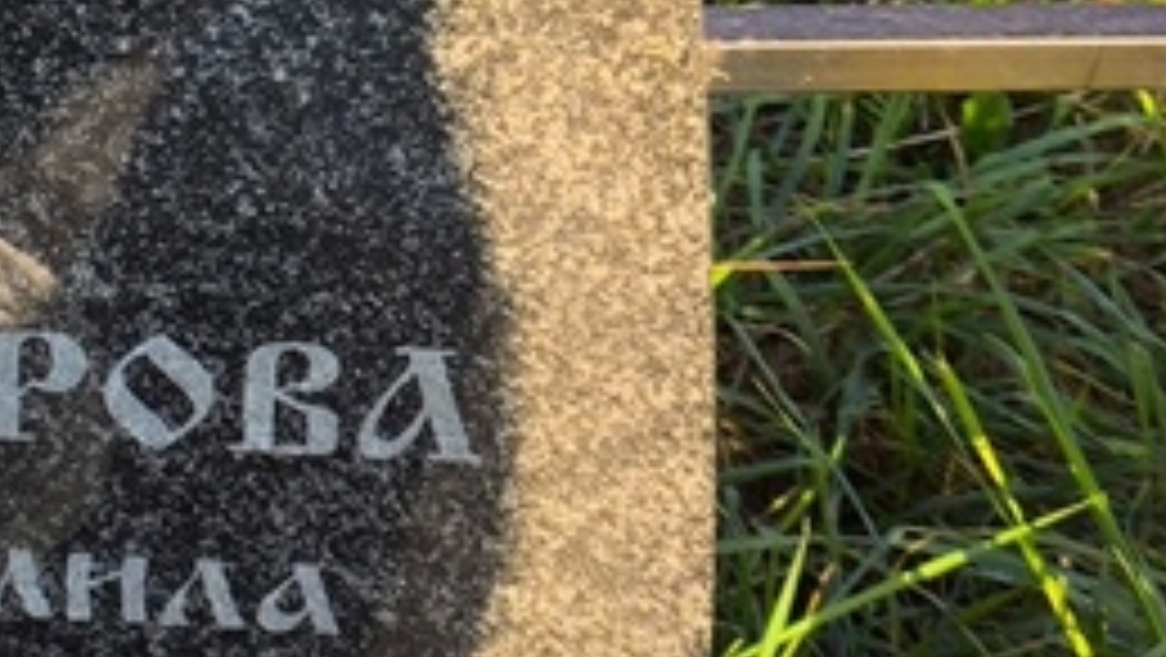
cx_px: -155
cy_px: -36
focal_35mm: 168
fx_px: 5197
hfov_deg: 12.6
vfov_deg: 7.2
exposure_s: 1/318
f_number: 1.7
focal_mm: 4.71
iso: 50
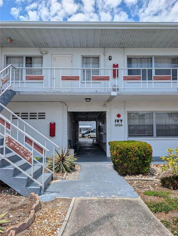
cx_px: 89
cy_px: 118
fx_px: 164
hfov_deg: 56.9
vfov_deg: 71.5
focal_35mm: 24
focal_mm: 6.9
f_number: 1.68
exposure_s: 1/1103
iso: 18
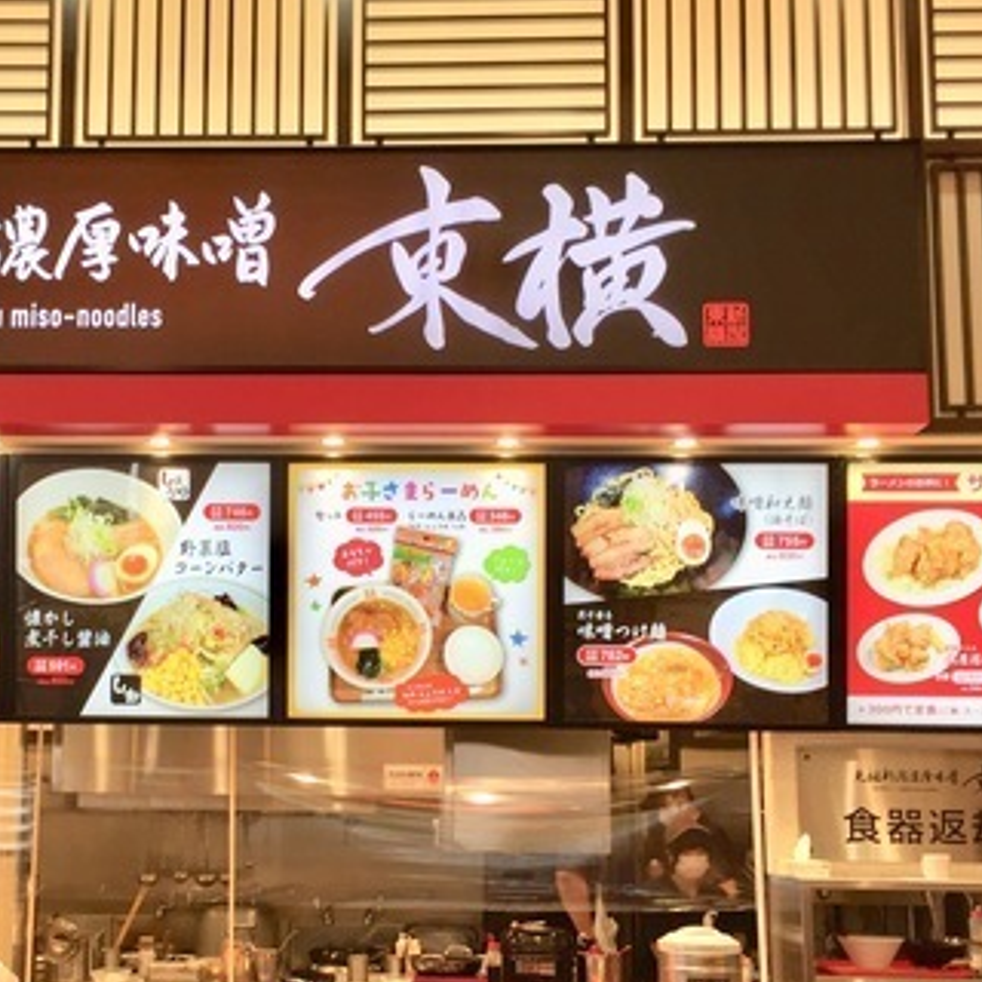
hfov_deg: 34.9
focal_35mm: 48
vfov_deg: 35.2
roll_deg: -2.0
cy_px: 614
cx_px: 304
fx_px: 1541
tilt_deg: +8.5
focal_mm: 4.15
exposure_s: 1/120
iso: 50
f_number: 2.2
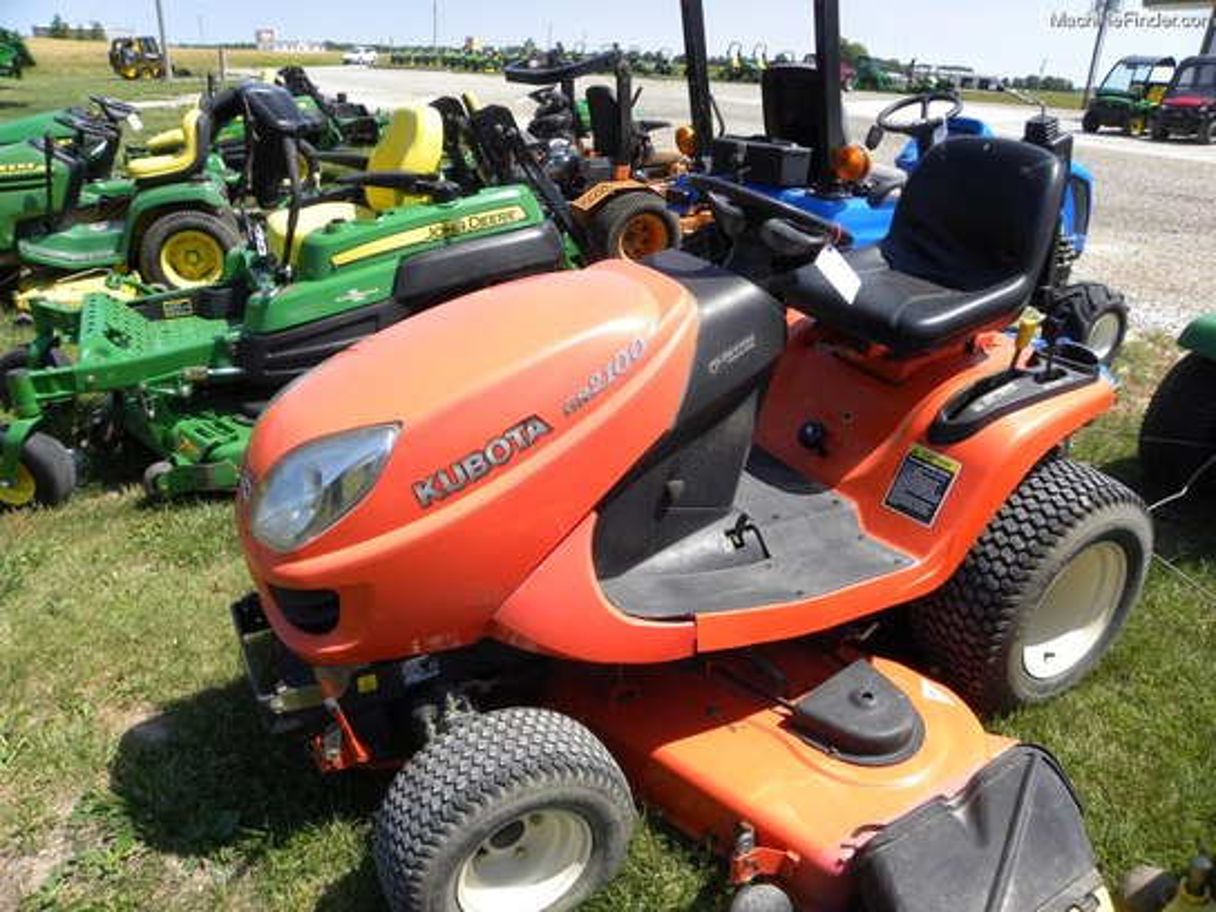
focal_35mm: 26
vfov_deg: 53.1
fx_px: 913
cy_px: 456
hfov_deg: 67.3
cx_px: 608
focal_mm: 4.6
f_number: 5
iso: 64
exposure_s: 1/292
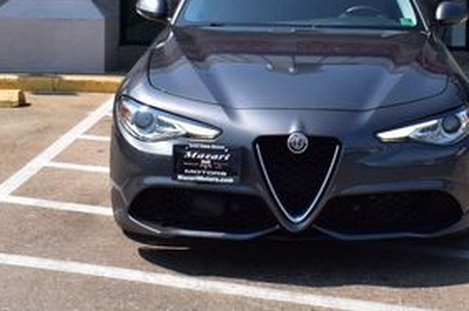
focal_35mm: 75
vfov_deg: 17.6
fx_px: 975
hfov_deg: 26.7
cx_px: 354
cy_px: -13
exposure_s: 1/500
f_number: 11
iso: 360
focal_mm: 22
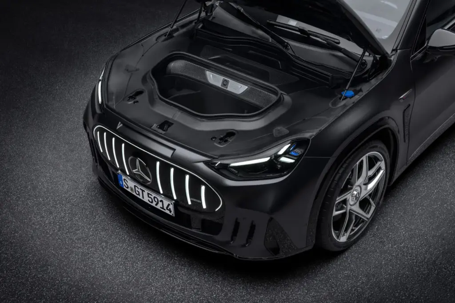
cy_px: 152
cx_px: 228
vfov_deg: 29.9
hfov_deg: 43.6
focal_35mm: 45
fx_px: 569
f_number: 8
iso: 200
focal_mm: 45
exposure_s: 1/10
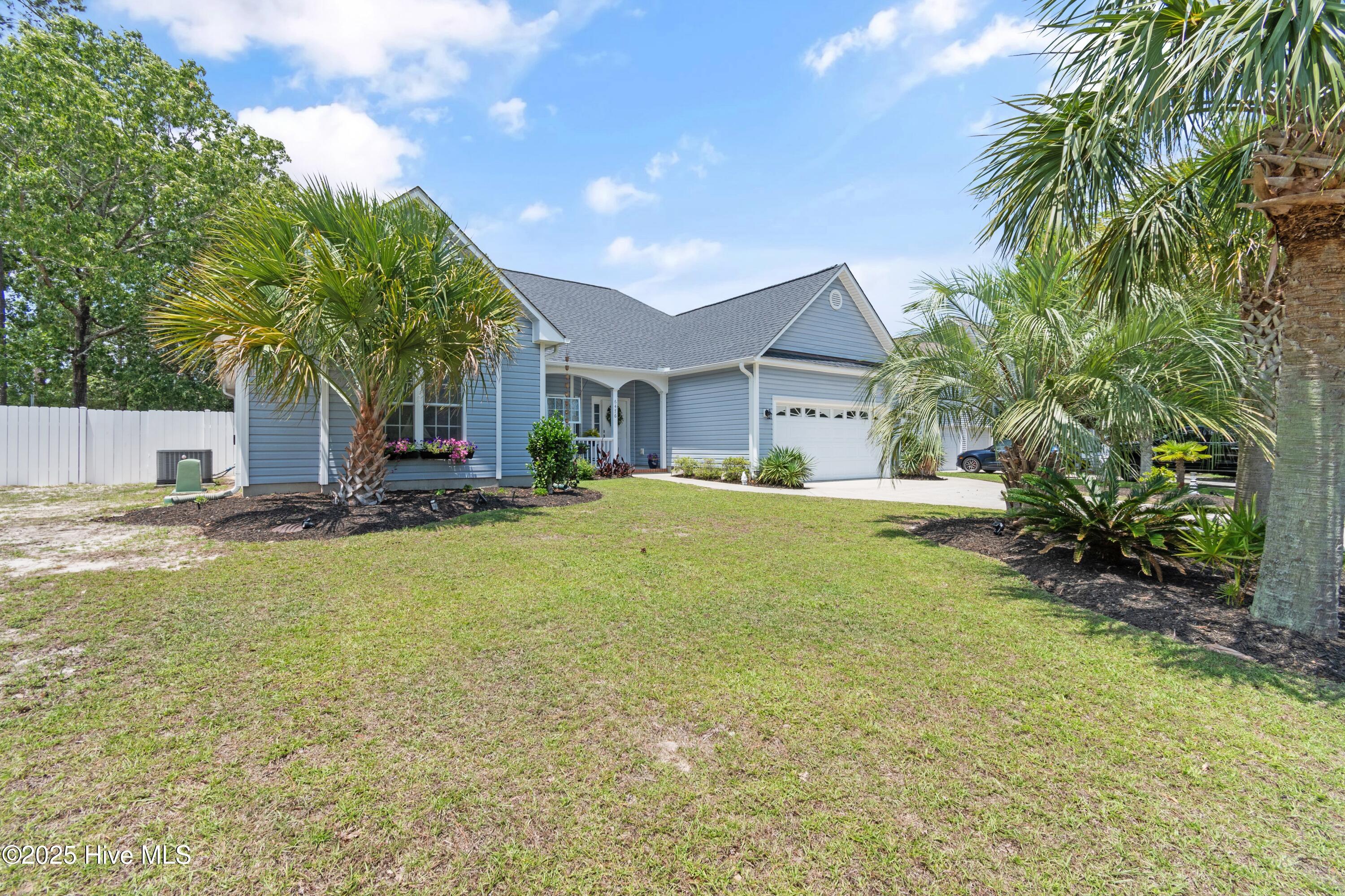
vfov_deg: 77.3
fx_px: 560
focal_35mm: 15
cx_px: 672
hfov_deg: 100.4
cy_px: 448
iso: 100
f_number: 6.3
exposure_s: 1/160
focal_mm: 10
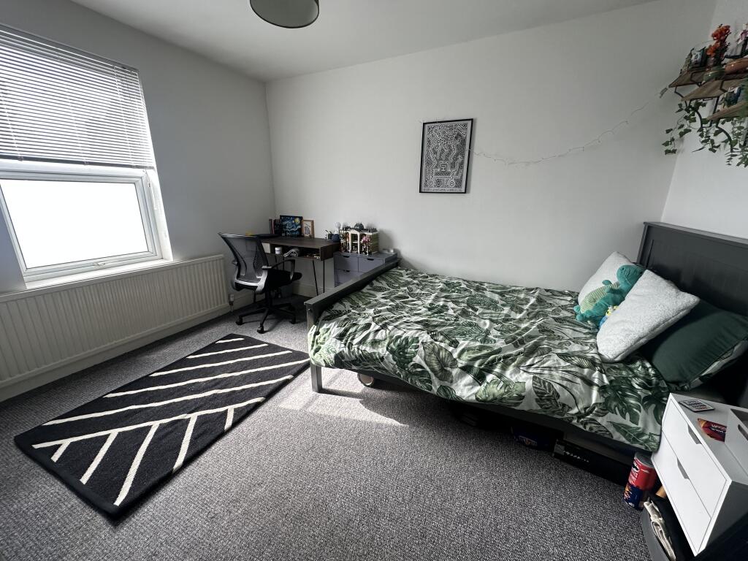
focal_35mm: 14
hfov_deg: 102.1
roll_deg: -1.1
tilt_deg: -15.1
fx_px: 303
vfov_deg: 85.7
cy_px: 280
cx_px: 374
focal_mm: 2.22
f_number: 2.2
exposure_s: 1/99
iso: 100
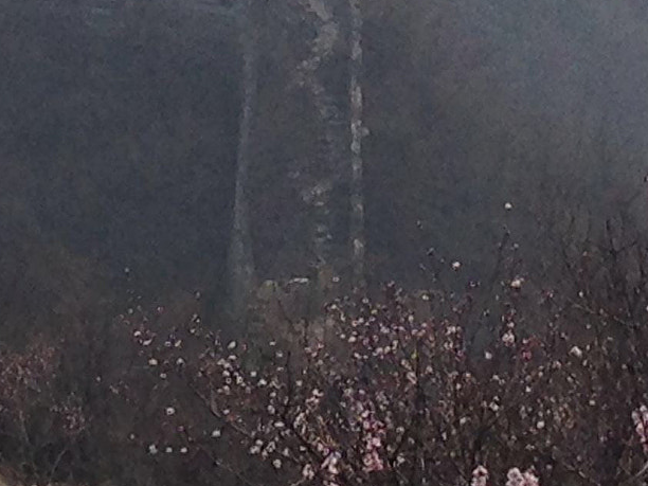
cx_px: 270
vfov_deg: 8.7
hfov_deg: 11.6
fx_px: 3182
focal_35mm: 170
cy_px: 162
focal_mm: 4.12
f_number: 2.4
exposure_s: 1/3623
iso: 50
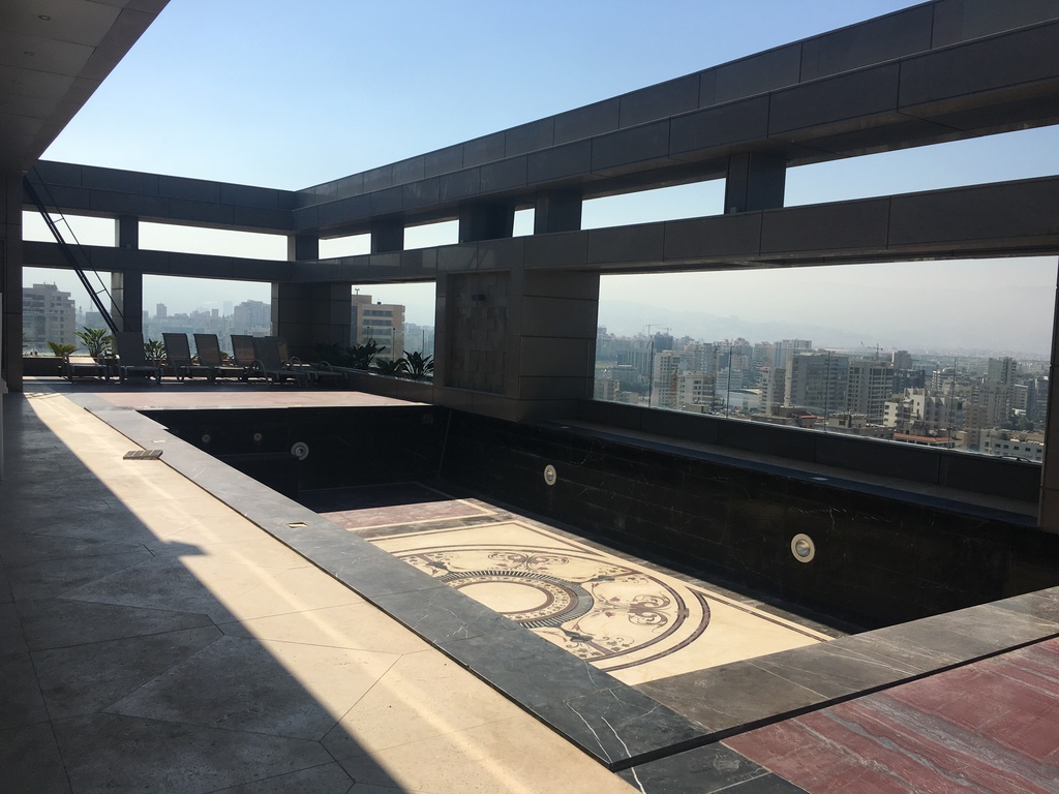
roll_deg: -2.9
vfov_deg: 48.2
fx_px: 887
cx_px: 530
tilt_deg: -3.6
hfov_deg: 61.7
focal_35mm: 29
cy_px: 397
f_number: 2.2
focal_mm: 4.15
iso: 25
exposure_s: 1/2331
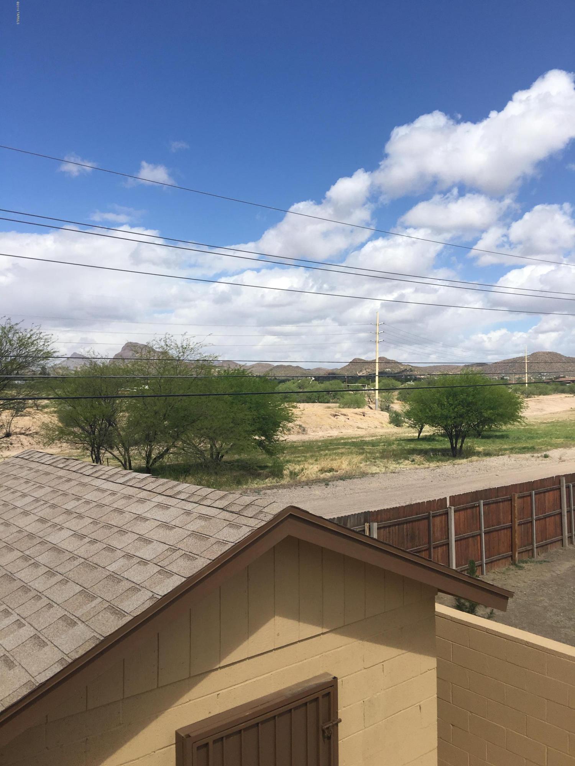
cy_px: 383
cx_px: 288
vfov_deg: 61.7
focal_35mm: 29
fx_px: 642
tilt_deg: +1.2
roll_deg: +0.8
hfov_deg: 48.2
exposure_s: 1/2653
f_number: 2.2
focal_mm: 4.15
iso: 25
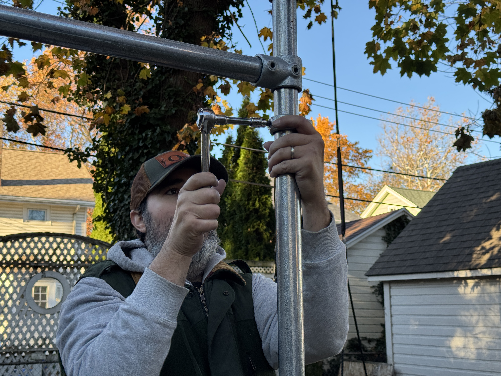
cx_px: 250
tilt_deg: +9.5
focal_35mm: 48
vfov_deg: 30.3
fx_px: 695
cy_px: 188
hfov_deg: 39.7
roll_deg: +0.7
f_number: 1.78
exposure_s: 1/507
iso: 64
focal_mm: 6.76
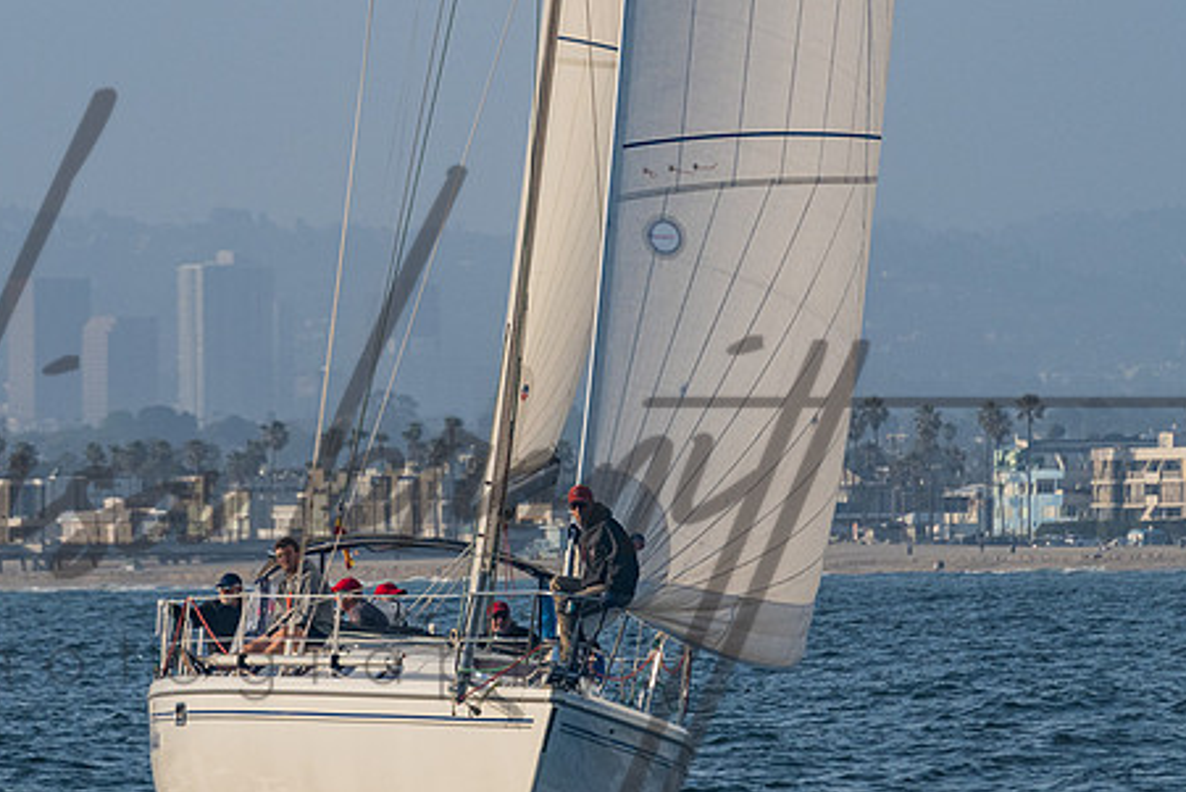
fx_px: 15521
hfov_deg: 4.4
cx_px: 492
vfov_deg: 2.9
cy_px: 297
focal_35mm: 471
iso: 400
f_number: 6.3
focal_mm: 200
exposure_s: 1/1250
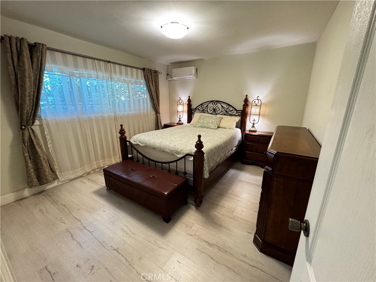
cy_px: 141
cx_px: 188
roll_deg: +0.2
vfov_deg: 85.7
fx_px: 152
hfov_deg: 102.1
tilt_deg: -16.3
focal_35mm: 14
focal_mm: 2.22
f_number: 2.2
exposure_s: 1/60
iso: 500
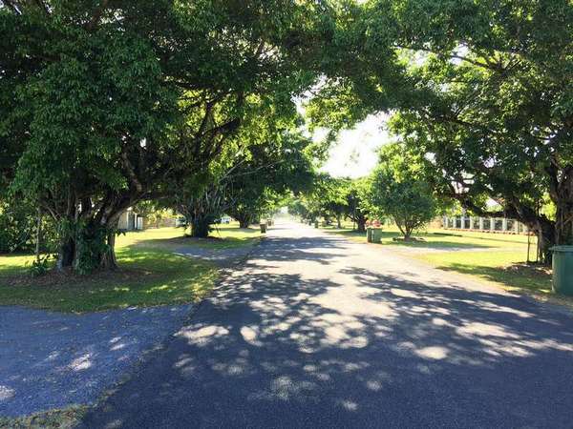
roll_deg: +0.4
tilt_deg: +0.6
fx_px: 480
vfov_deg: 48.2
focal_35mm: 29
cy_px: 214
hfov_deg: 61.7
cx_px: 286
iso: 25
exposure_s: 1/143
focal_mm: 4.15
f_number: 2.2
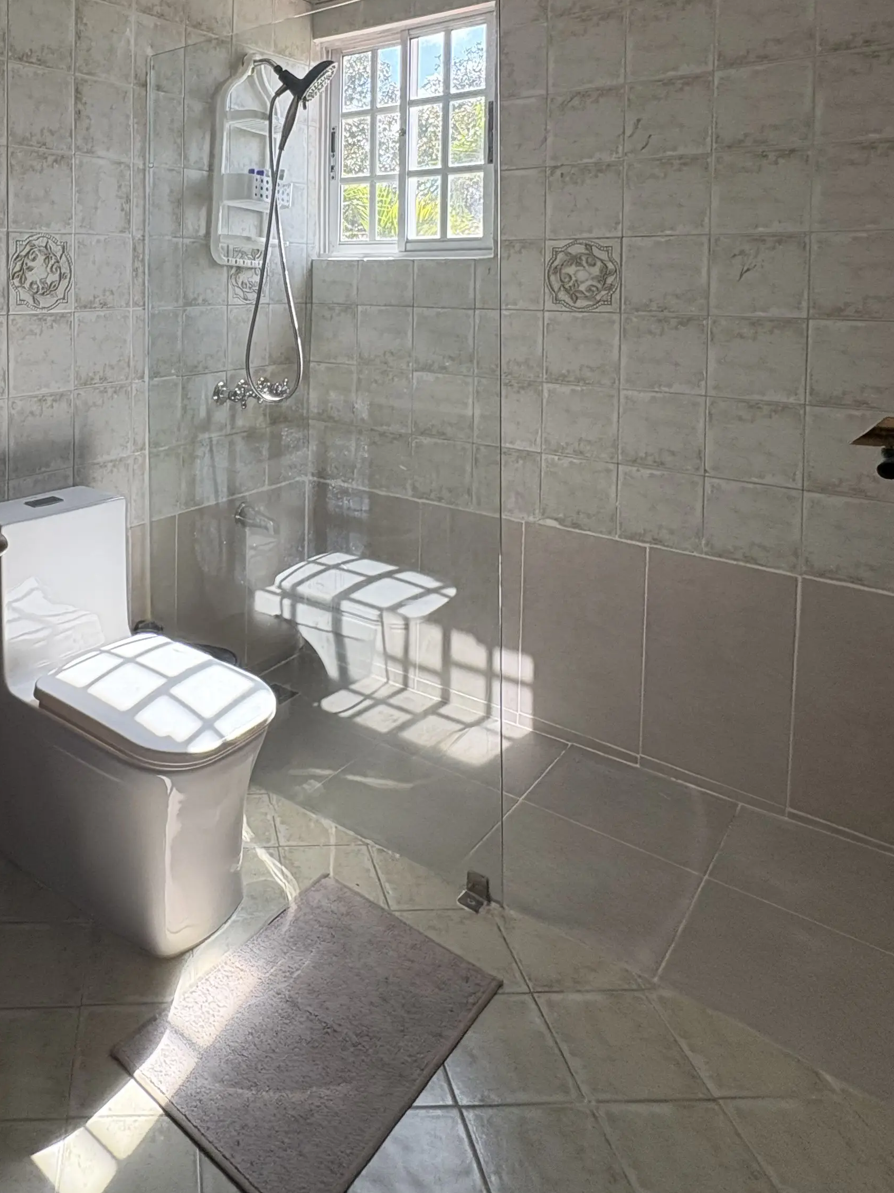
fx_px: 861
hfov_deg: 51.6
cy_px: 303
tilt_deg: -1.1
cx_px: 184
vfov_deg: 65.3
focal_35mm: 25
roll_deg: -1.6
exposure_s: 1/222
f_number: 2.2
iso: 64
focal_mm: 2.22
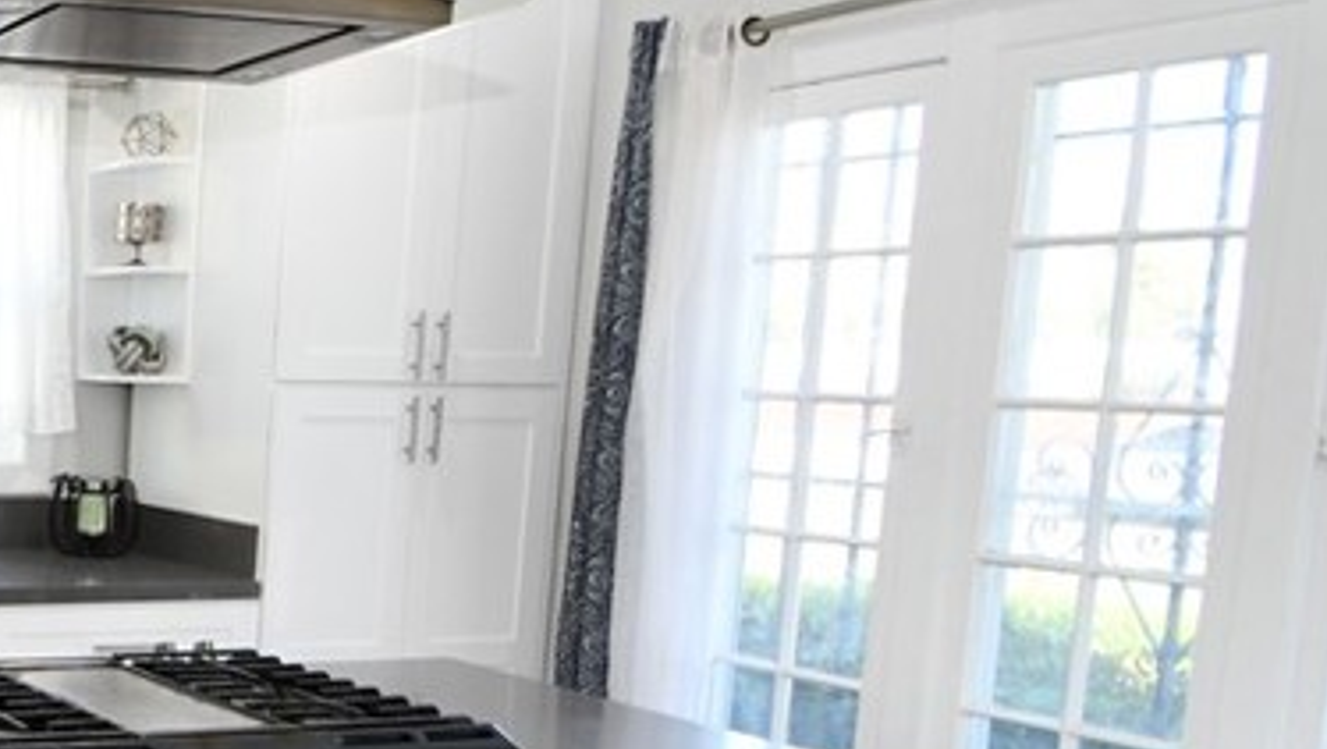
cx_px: -252
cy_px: 584
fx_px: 1514
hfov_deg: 36.8
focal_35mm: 43
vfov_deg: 27.3
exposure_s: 1/60
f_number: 4
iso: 220
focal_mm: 10
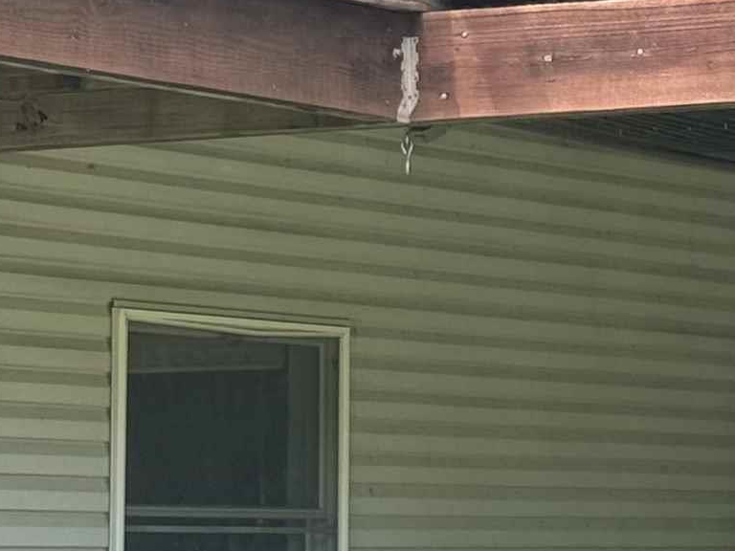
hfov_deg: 9.7
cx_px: 1365
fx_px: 4077
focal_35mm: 192
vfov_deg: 7.7
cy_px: 313
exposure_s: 1/351
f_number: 1.78
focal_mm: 6.76
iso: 64
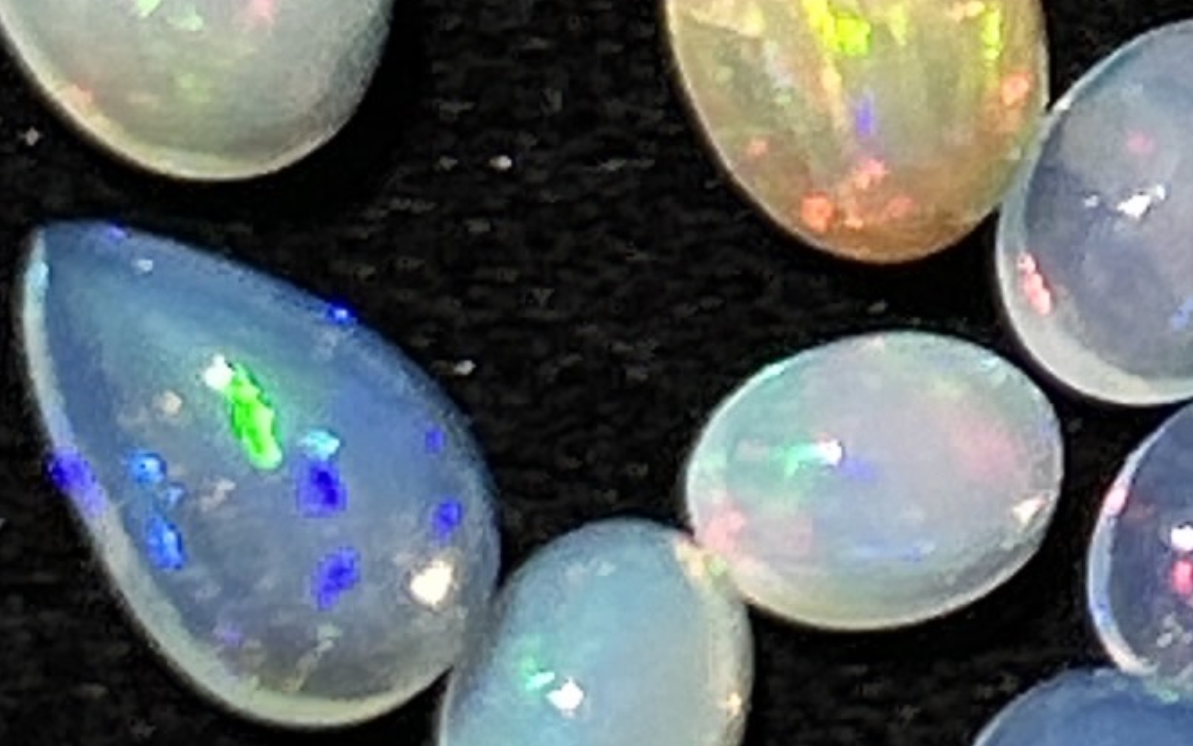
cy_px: -228
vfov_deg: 3.9
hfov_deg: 6.2
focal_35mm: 334
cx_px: 2190
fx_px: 10862
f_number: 1.5
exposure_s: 1/14288
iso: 50
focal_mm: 5.7
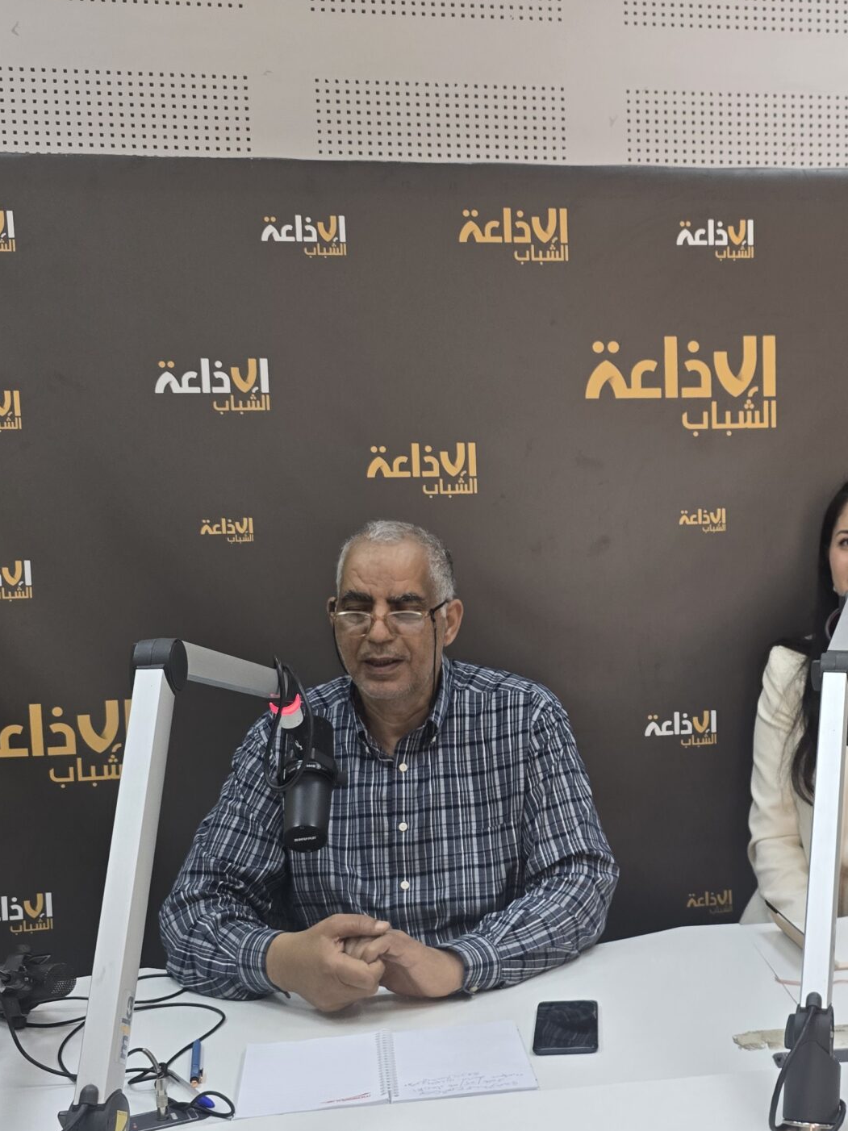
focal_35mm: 42
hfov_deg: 33.6
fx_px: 1372
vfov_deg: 44.7
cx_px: 641
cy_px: 652
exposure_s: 1/100
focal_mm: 6.3
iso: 125
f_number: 1.7
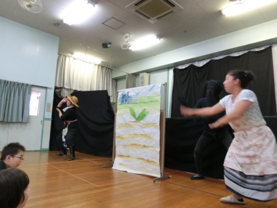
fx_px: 200
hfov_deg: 69.4
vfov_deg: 54.9
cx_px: 138
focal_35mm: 25
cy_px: 104
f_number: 3.5
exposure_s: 1/40
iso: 400
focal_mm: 4.5
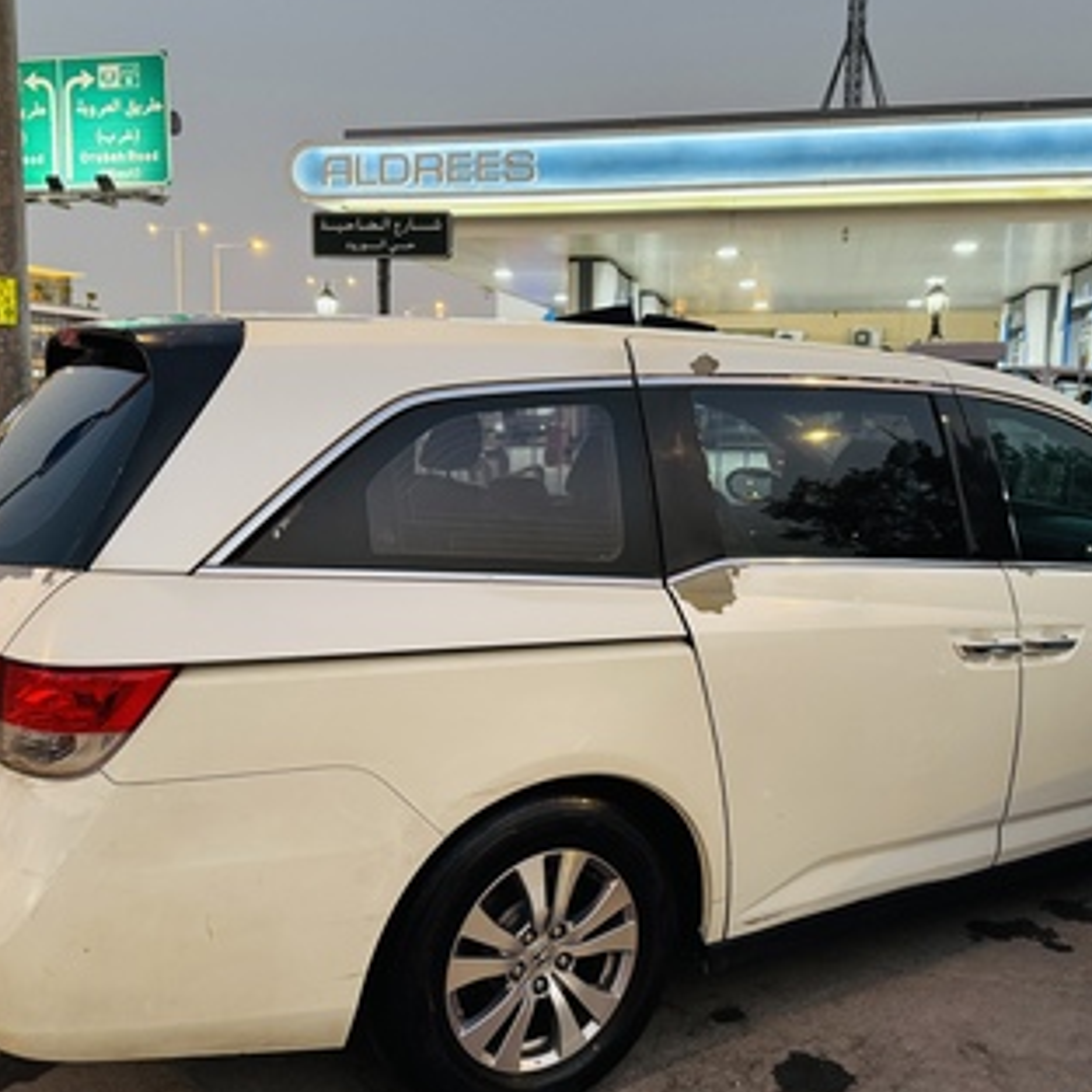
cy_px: 543
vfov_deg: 52.5
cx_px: 556
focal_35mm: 31
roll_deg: -0.3
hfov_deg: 52.5
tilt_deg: -6.7
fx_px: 1106
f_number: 1.78
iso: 500
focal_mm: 6.76
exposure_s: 1/60
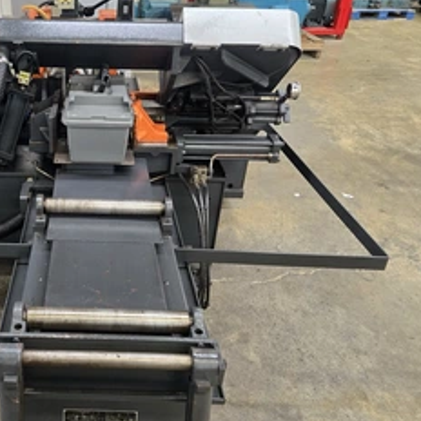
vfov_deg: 47.2
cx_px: 80
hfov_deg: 44.7
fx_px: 482
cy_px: 191
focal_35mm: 35
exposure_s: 1/120
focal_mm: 5.4
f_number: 1.8
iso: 400
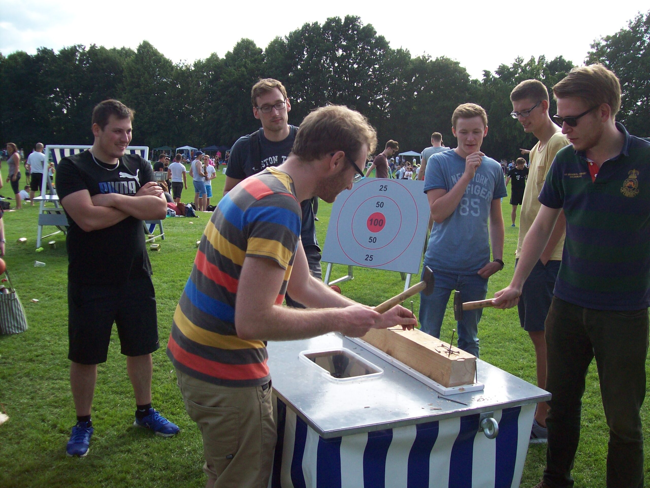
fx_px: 676
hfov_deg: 51.4
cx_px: 325
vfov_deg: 39.7
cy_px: 244
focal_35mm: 36
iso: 80
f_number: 2.7
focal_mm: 6
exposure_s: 1/517
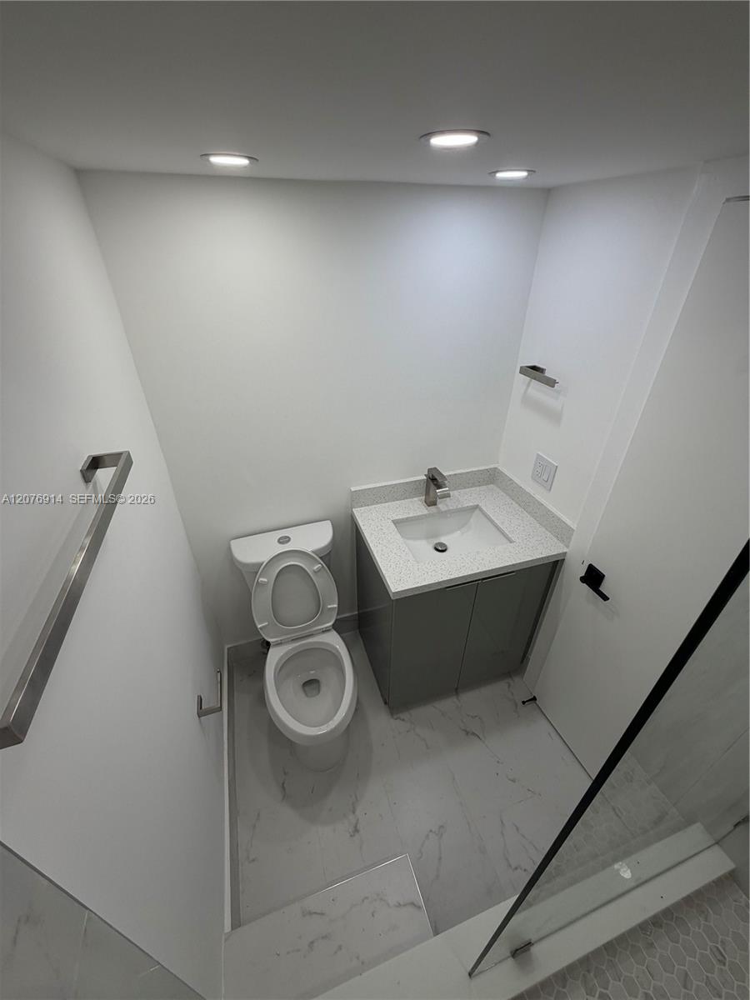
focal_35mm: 14
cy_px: 500
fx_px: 404
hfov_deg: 85.7
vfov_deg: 102.1
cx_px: 375
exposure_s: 1/120
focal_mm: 2.22
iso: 64
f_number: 2.2
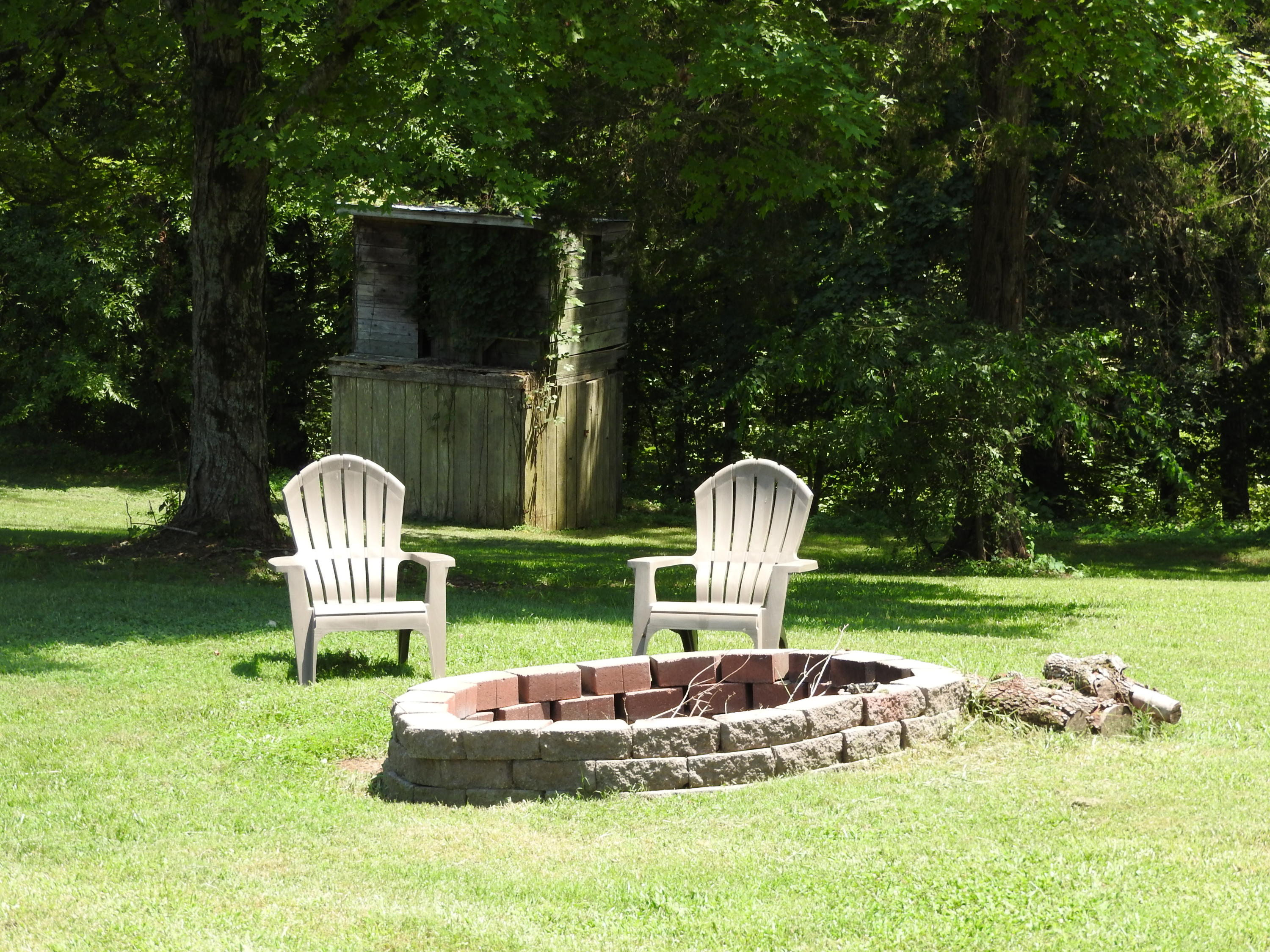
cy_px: 476
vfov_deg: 15.6
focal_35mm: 95
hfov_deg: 20.7
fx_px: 3485
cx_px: 635
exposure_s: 1/160
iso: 100
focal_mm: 17
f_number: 4.8
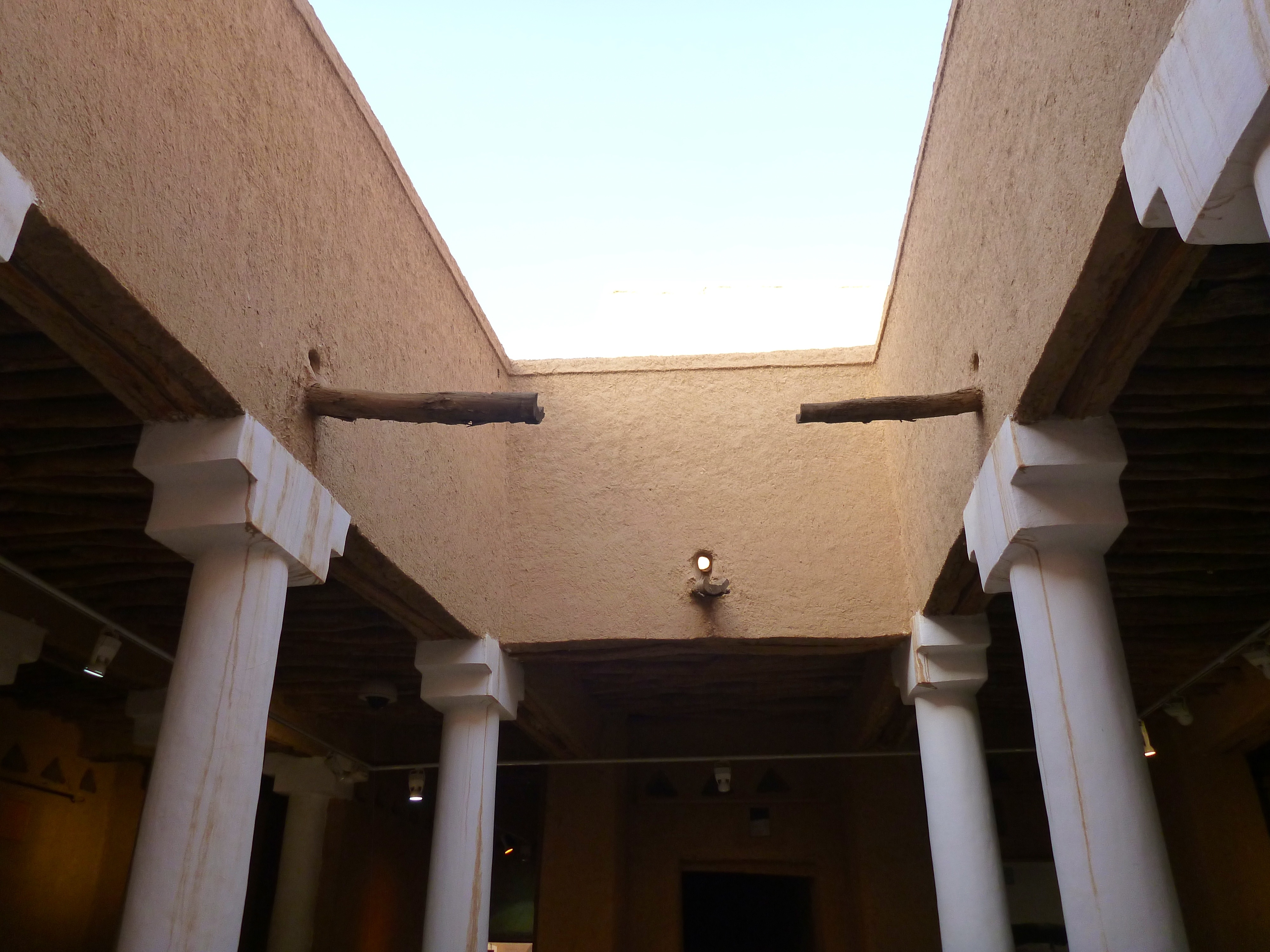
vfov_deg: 49.7
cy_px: 476
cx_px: 635
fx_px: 1027
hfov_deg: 63.4
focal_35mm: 28
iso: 160
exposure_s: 1/125
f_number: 3.3
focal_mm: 4.9
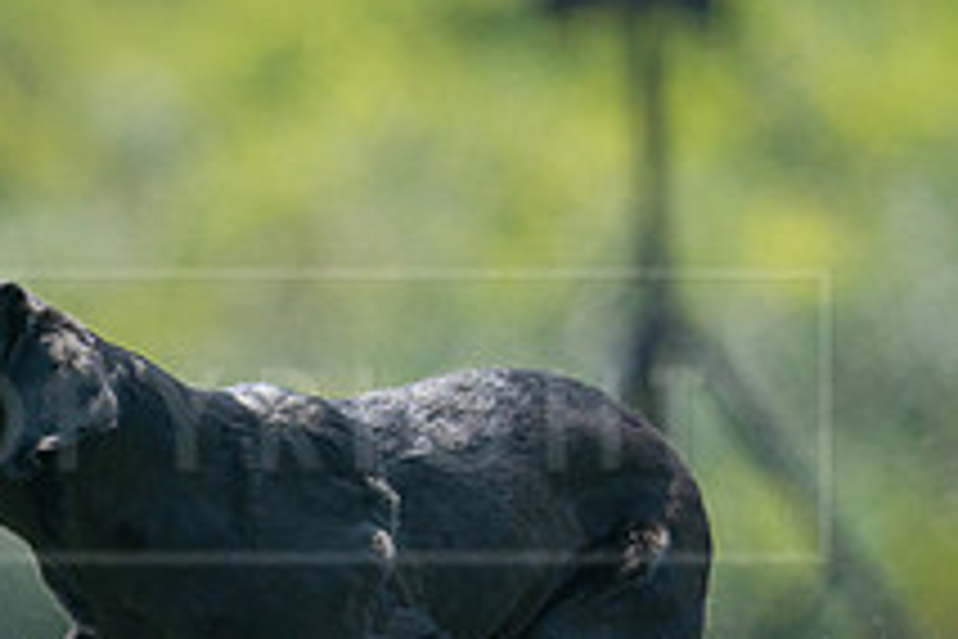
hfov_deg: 1.3
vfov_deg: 0.8
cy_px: 493
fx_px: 43532
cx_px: 90
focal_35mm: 1636
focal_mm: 600
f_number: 6.3
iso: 2000
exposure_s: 1/4000
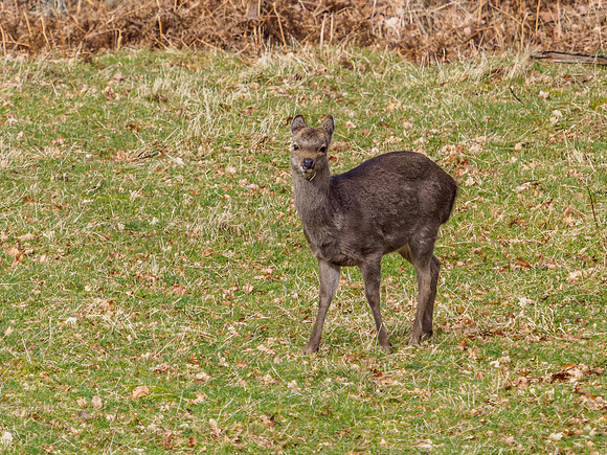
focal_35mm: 997
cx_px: 304
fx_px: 17477
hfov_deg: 2.0
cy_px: 144
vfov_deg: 1.5
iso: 250
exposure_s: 1/640
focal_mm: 300
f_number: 6.3
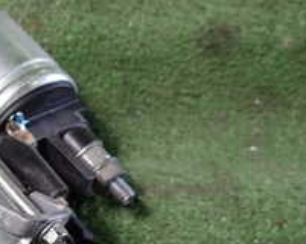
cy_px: 172
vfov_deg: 20.8
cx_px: -23
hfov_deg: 24.5
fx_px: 660
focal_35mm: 73
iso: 160
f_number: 2
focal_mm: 4.5
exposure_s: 1/60
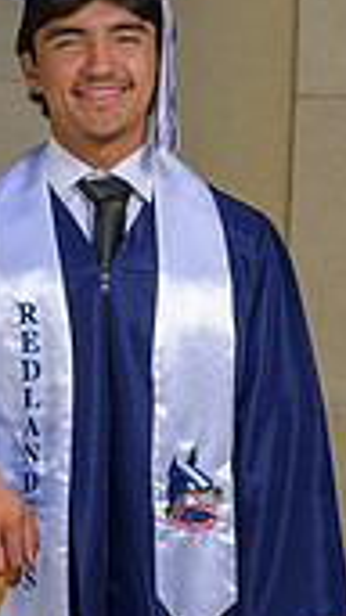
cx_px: 292
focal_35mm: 165
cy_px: 609
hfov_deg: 7.3
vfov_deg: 12.9
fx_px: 2695
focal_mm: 60
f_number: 4
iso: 800
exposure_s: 1/8000
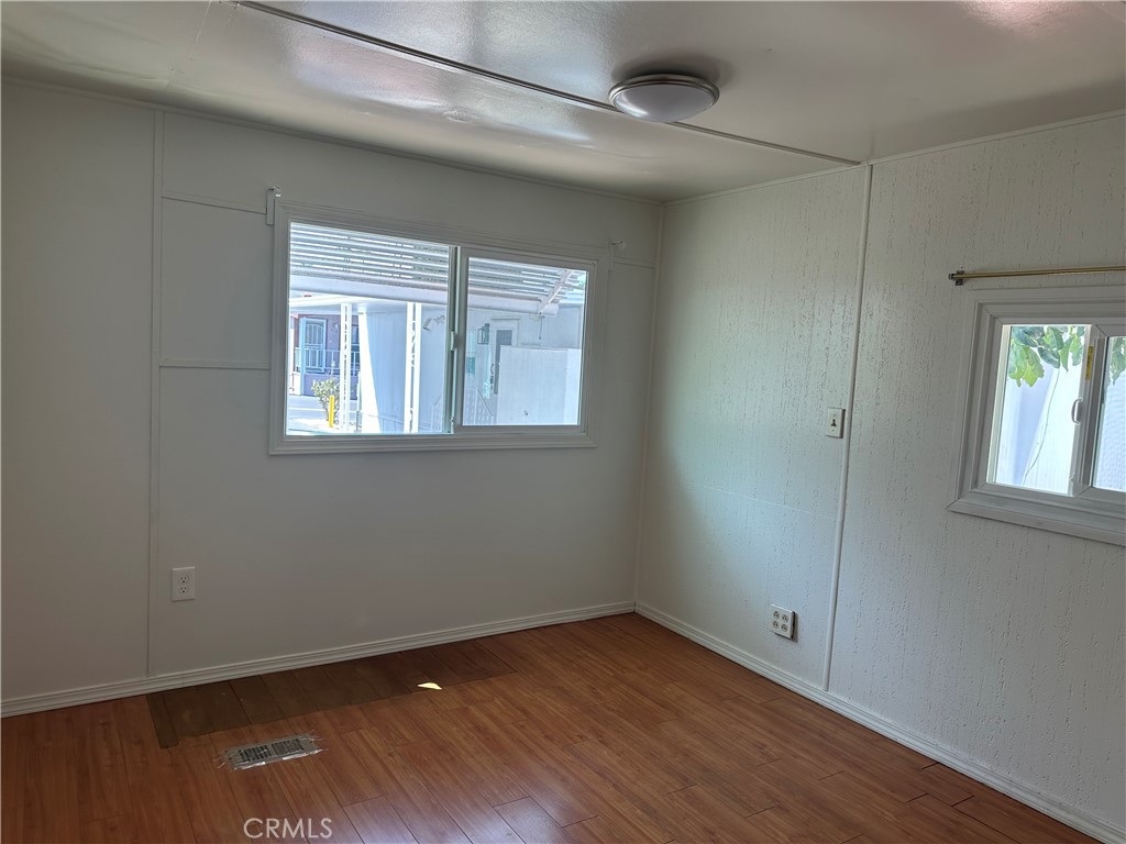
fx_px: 781
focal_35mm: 24
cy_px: 422
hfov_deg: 71.6
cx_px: 563
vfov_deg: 56.8
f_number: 1.78
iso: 80
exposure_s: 1/159
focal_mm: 6.86
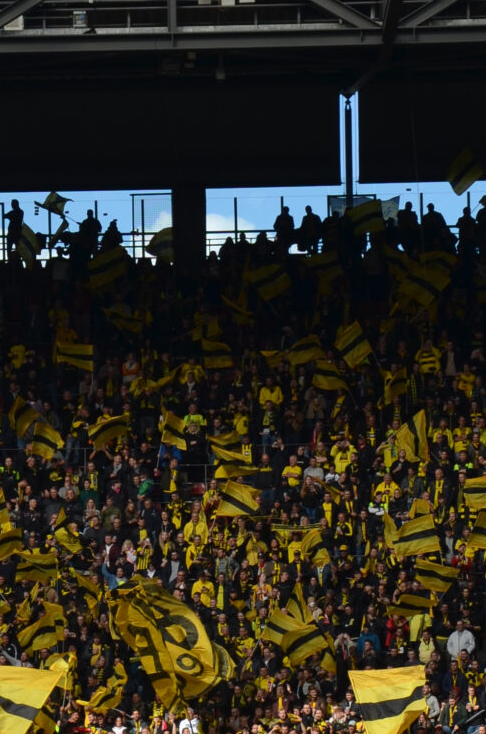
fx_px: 6632
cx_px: 97
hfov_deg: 4.2
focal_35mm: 326
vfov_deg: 6.3
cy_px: 661
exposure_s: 1/800
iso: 200
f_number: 7.1
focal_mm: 66
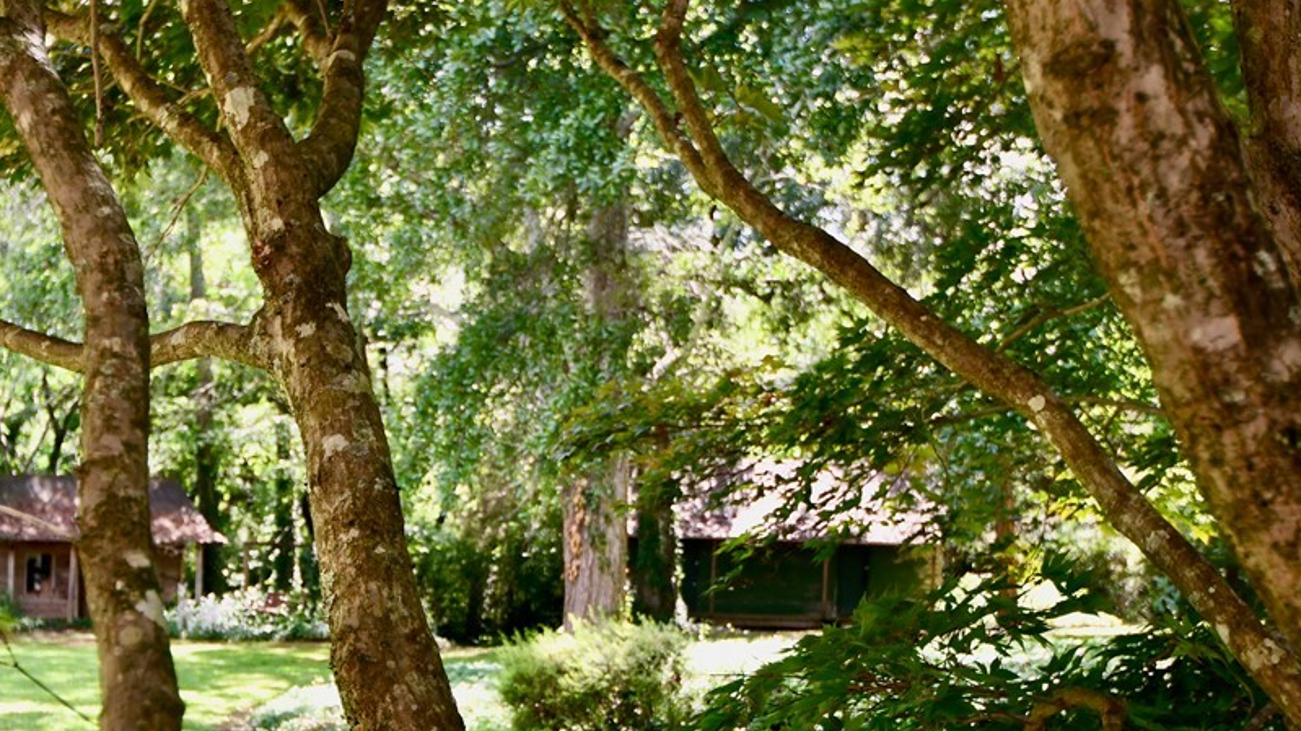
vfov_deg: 25.2
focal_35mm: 47
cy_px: 503
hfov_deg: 43.2
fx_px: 1621
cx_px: 443
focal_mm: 22
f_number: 4.5
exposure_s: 1/250
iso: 560
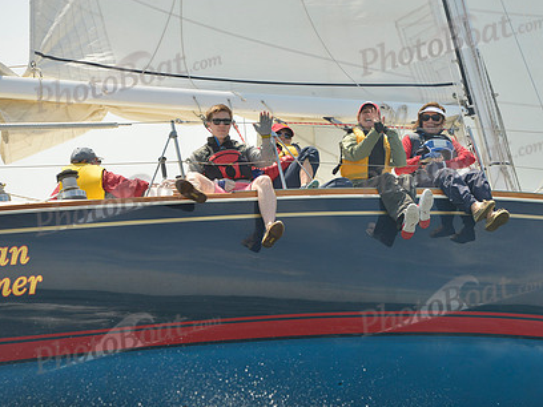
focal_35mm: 212
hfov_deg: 9.3
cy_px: 252
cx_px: 291
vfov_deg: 7.0
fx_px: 3326
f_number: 5
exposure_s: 1/1250
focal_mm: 155
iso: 200
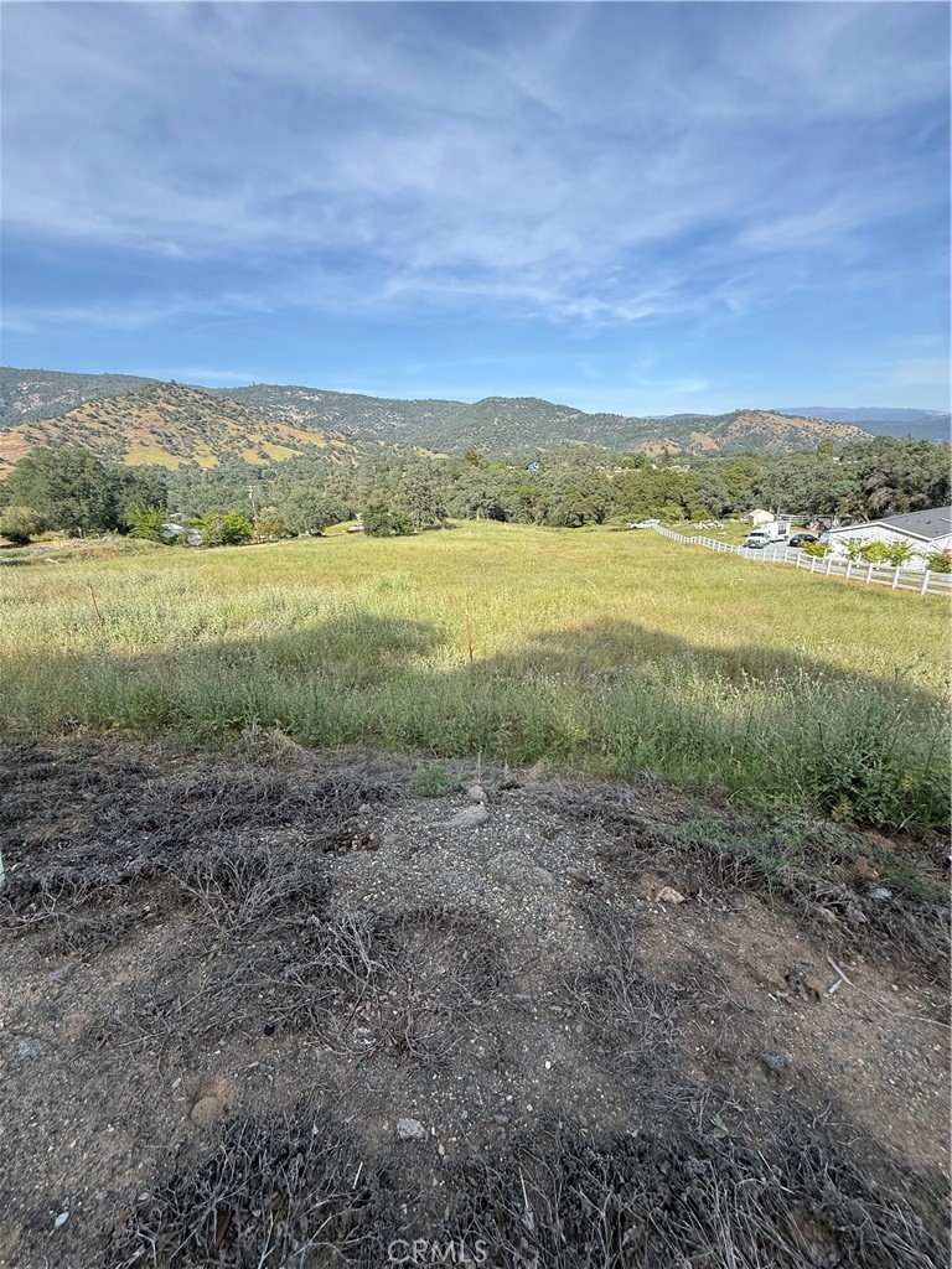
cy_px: 634
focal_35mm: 14
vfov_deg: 102.1
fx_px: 513
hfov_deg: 85.7
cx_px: 476
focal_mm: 2.22
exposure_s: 1/888
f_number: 2.2
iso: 50
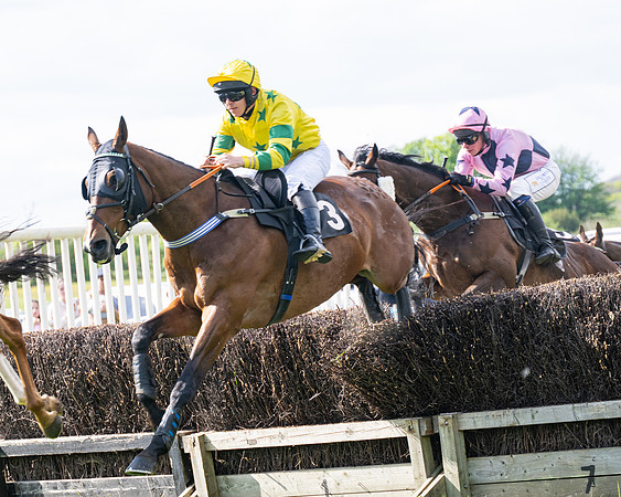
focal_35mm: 166
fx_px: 3043
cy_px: 248
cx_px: 373
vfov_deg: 9.3
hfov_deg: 11.6
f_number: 4
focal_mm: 98
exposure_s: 1/800
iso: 200
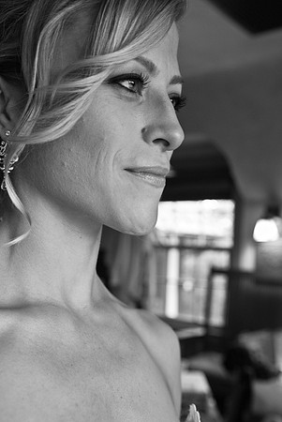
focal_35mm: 45
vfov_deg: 43.6
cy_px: 211
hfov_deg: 29.9
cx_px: 141
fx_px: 527
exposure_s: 1/60
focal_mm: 30
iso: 360
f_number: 3.5
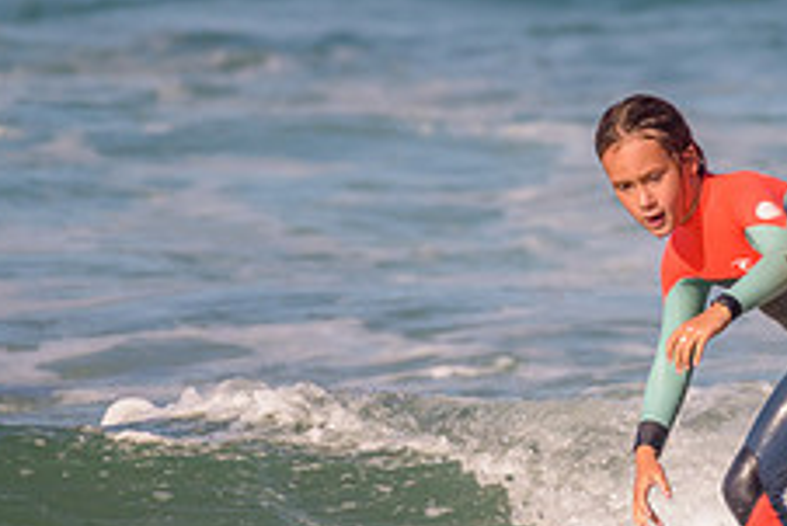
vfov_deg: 0.8
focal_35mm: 1704
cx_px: 841
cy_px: 357
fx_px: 37274
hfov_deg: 1.2
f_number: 5.6
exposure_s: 1/2000
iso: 220
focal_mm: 500
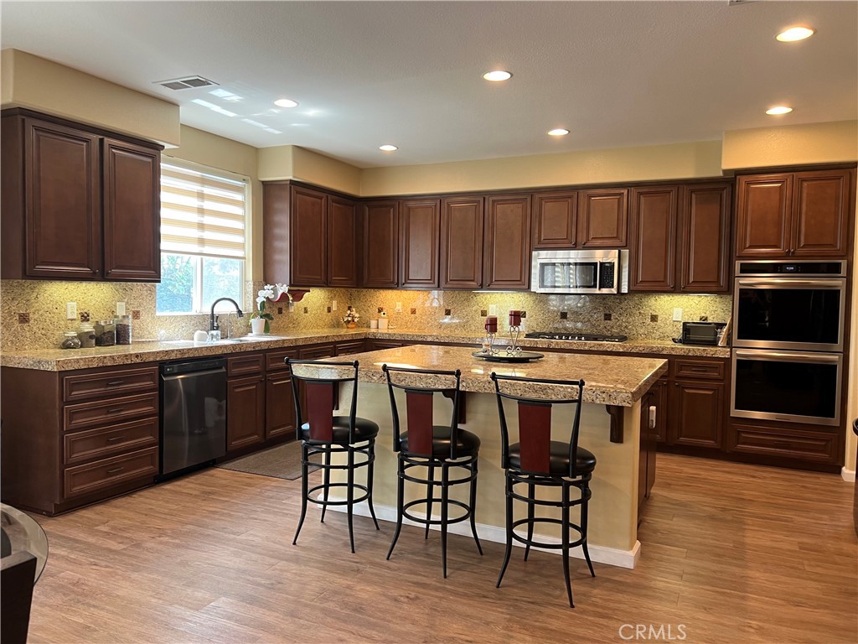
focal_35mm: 26
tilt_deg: -1.9
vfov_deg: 53.1
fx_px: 644
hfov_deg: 67.3
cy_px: 322
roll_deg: -0.7
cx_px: 429
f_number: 1.5
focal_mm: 5.7
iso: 80
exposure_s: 1/60
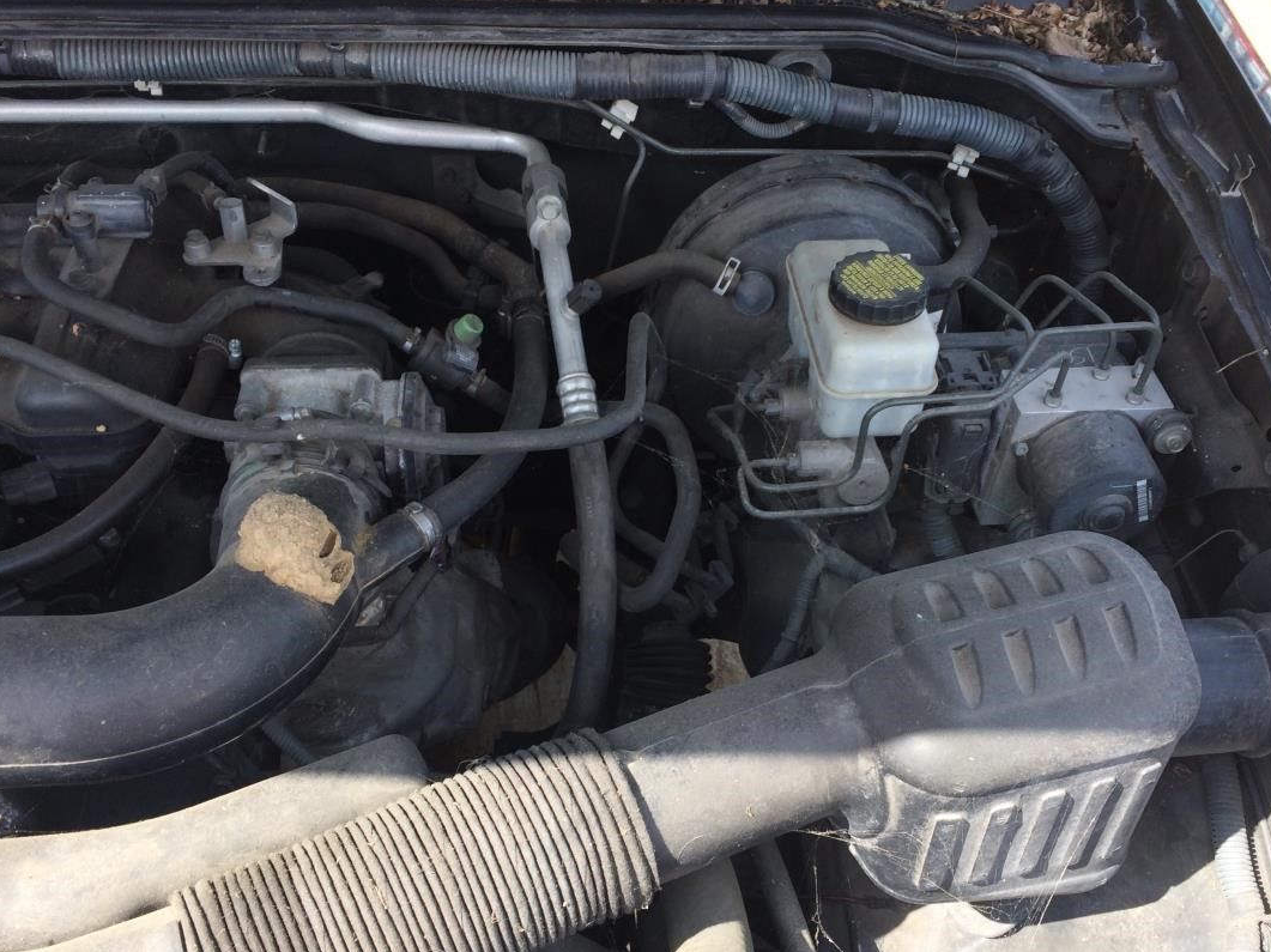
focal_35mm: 35
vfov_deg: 40.6
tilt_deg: -41.3
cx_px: 646
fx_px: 1285
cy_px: 534
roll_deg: -2.7
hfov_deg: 52.6
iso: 32
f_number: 2.2
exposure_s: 1/398
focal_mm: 4.15
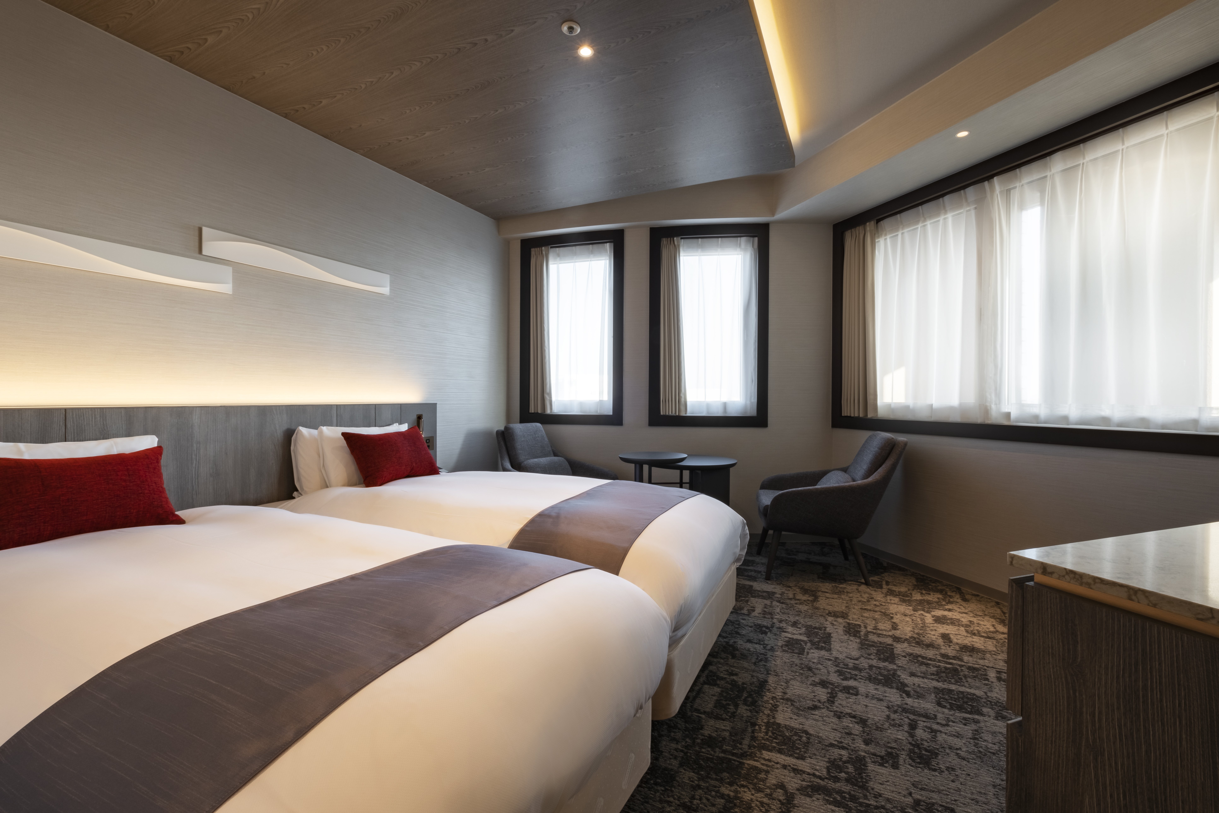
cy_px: 406
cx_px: 610
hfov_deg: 100.4
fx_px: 508
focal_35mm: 15
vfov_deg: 77.3
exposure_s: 1/8
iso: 200
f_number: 16
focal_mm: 10
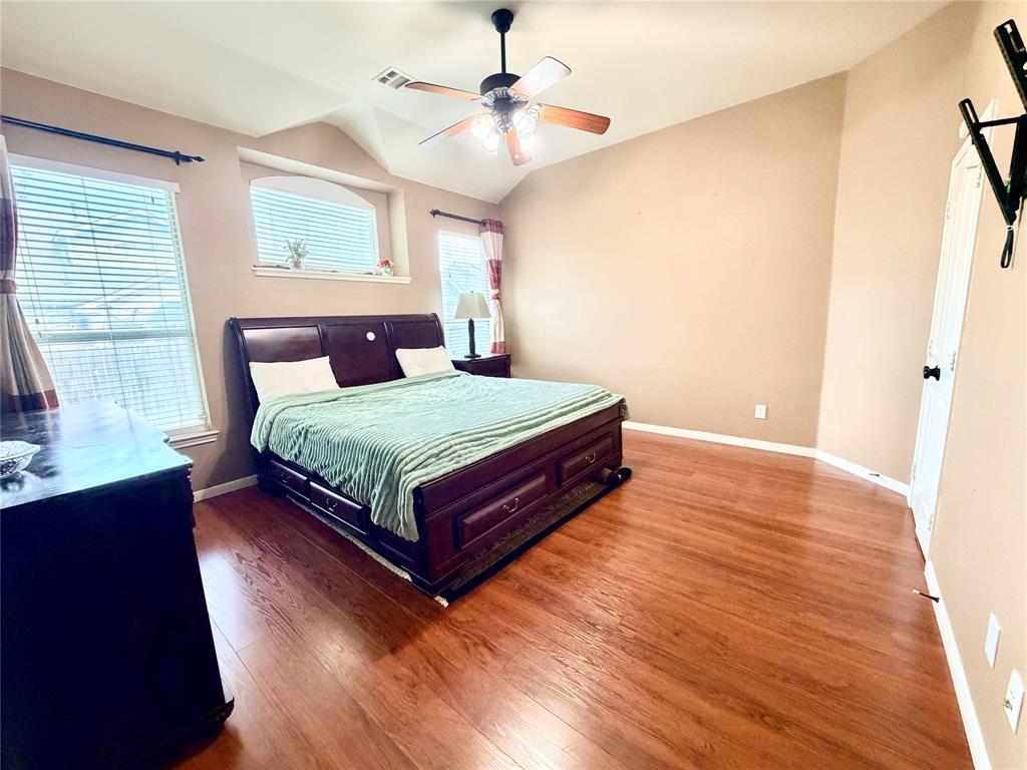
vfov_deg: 85.7
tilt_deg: -9.1
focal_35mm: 14
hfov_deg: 102.1
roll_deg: +2.4
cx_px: 514
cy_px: 385
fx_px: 415
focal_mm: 2.22
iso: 500
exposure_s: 1/60
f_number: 2.2
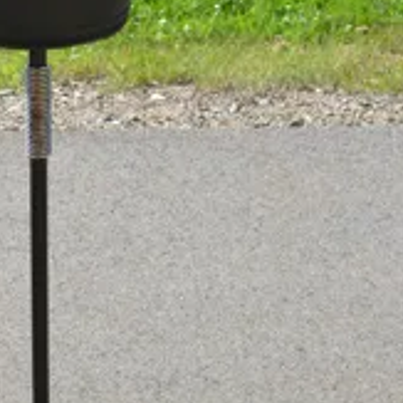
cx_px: 37
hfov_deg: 13.2
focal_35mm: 131
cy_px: 84
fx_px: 1725
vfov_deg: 13.3
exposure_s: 1/200
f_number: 7.1
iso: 100
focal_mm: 28
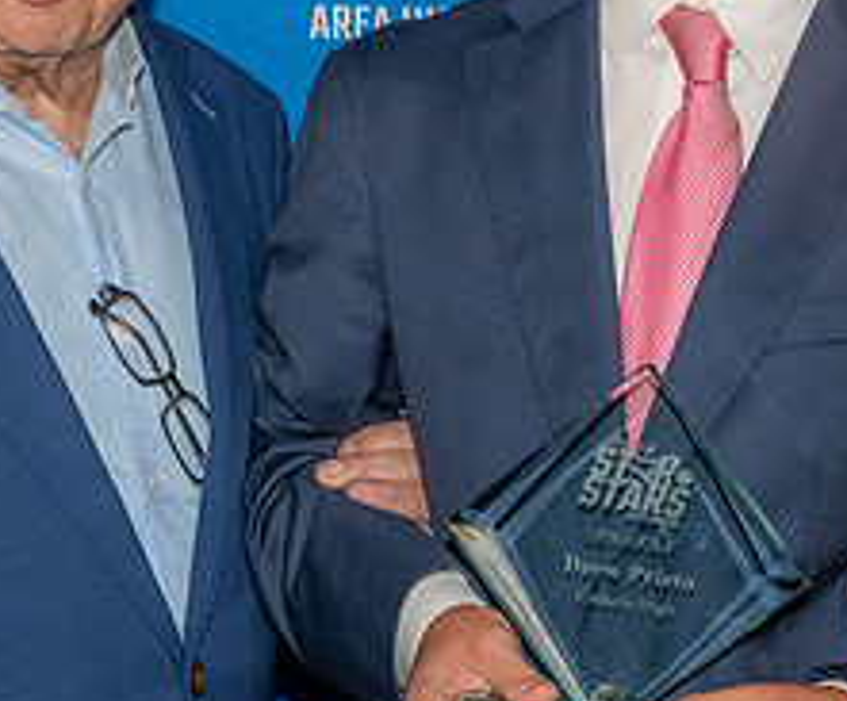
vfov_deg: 10.9
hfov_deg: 13.2
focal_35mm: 144
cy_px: 207
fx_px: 3660
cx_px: 571
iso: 320
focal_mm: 51
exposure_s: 1/100
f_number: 8
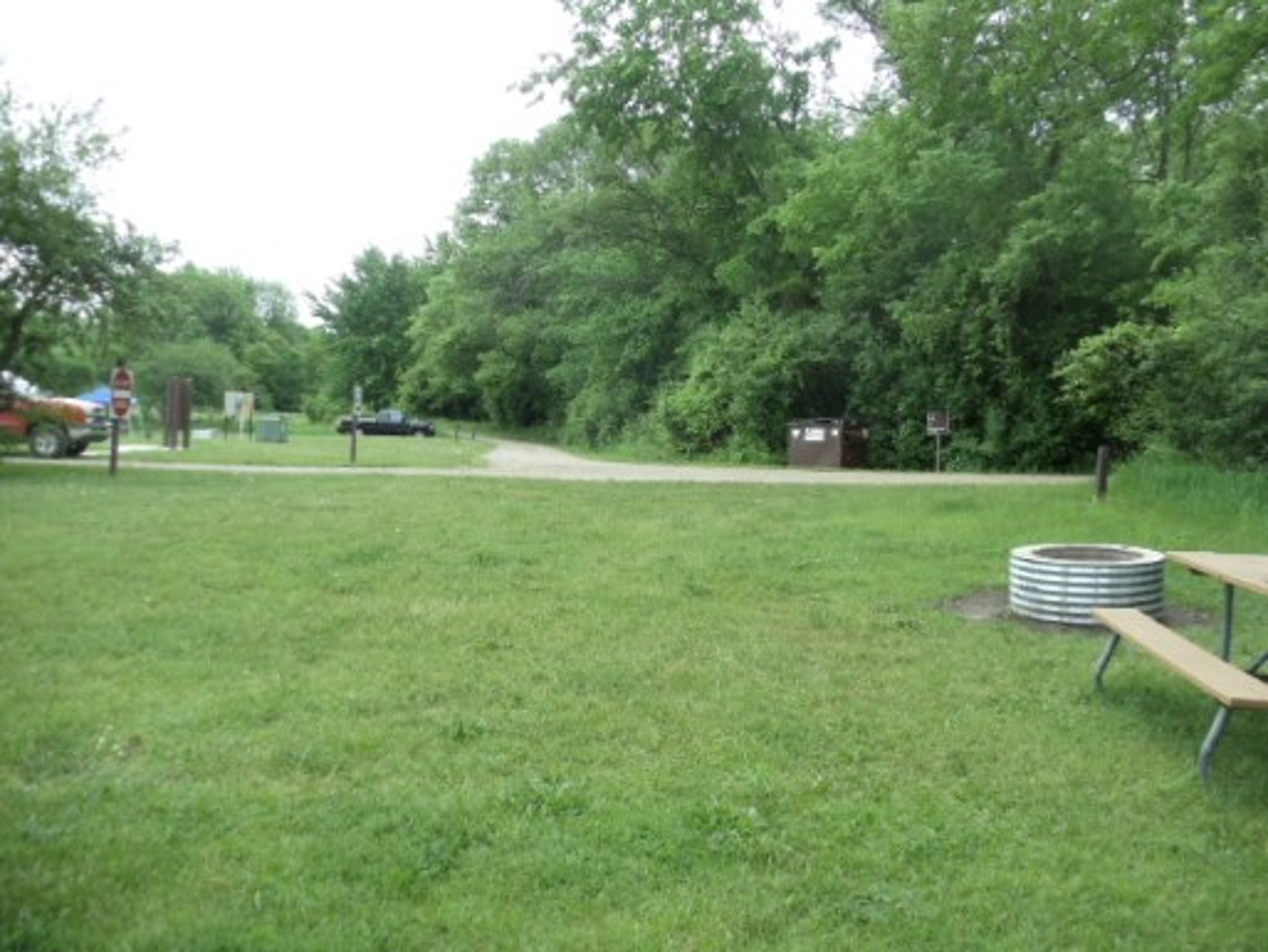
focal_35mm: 44
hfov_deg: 42.9
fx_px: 1612
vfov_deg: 32.9
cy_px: 476
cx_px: 634
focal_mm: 6
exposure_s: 1/80
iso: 100
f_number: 3.5
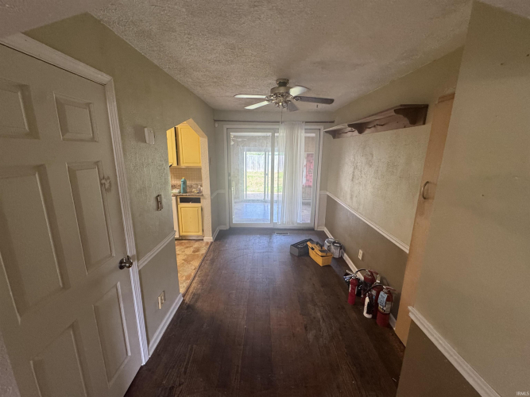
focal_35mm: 14
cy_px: 198
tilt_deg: -13.1
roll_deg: -1.0
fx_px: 214
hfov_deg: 102.1
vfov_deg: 85.7
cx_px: 265
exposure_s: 1/120
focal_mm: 2.22
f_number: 2.2
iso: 250
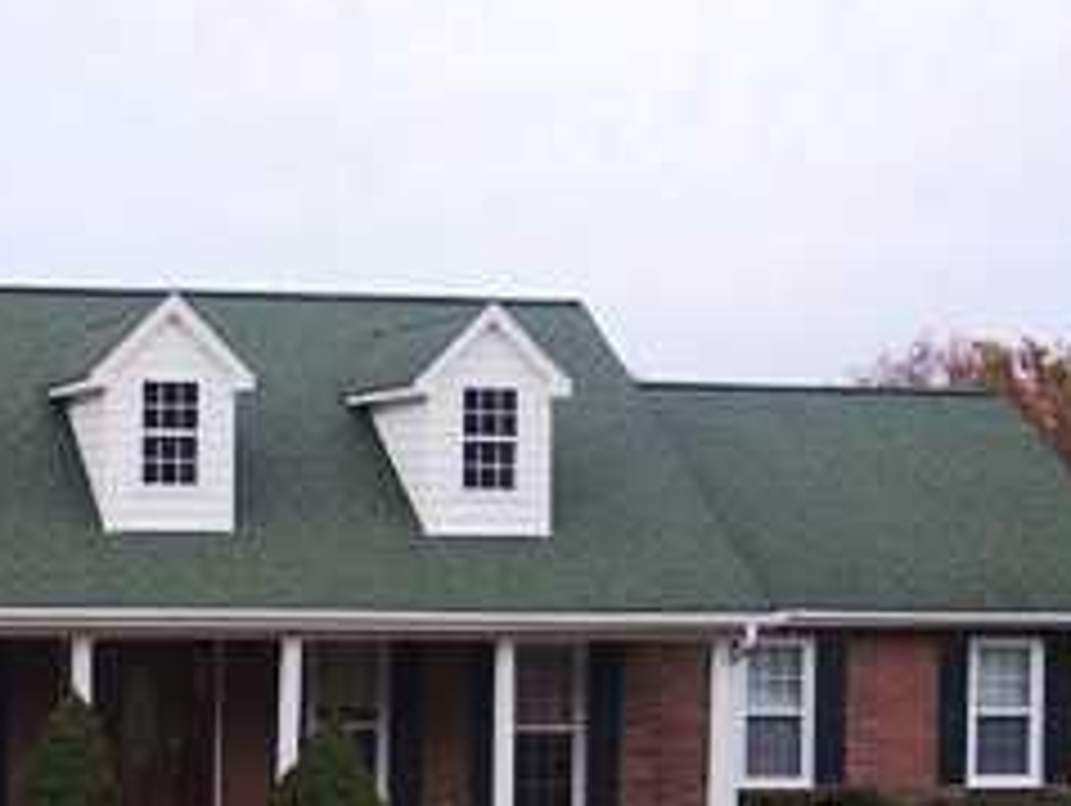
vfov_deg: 14.5
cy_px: 594
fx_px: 3159
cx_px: 122
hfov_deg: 18.9
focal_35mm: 102
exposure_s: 1/80
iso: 80
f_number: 2.8
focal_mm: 6.3
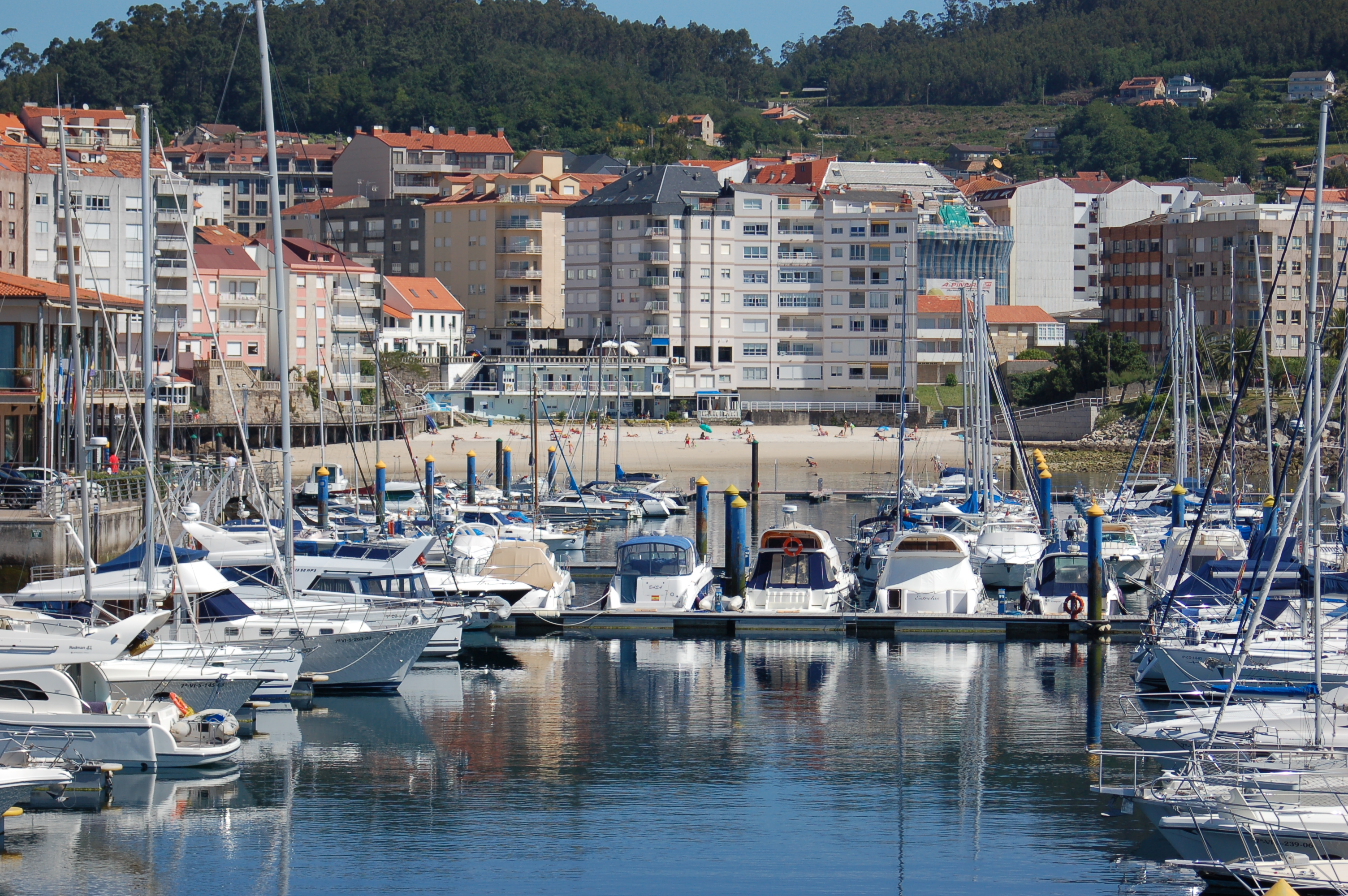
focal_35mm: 120
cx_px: 674
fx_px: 4489
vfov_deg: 11.4
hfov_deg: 17.1
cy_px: 448
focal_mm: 80
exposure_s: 1/800
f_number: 7.1
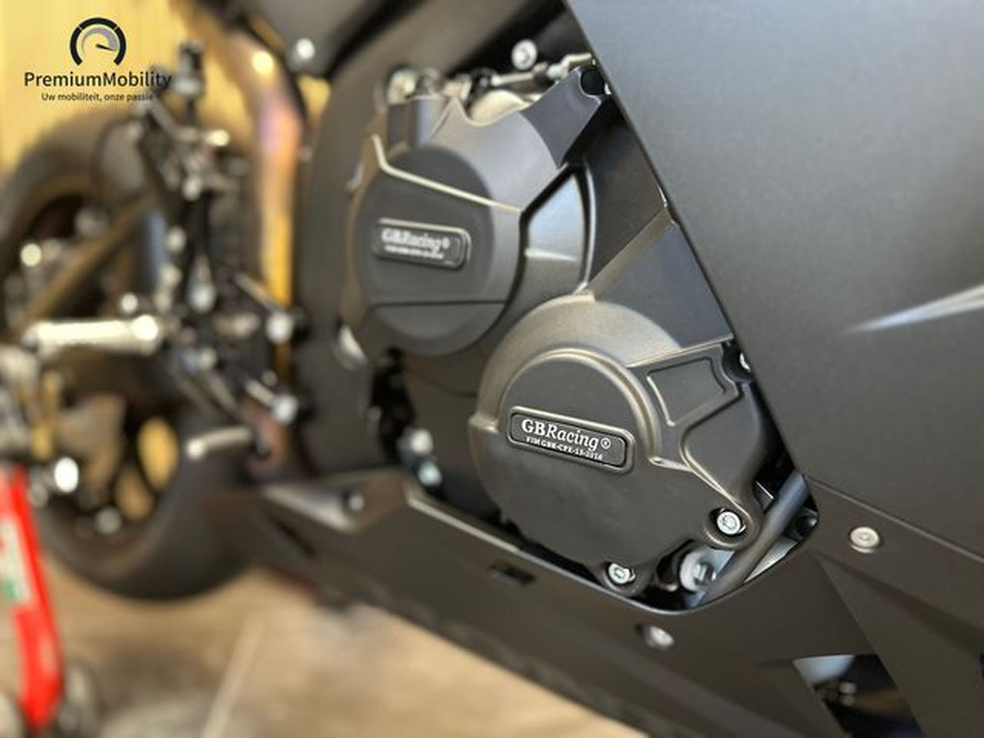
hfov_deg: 71.6
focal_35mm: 24
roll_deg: -1.7
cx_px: 492
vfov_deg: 56.8
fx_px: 682
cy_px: 369
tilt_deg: -5.7
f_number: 1.78
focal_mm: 6.86
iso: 640
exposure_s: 1/33
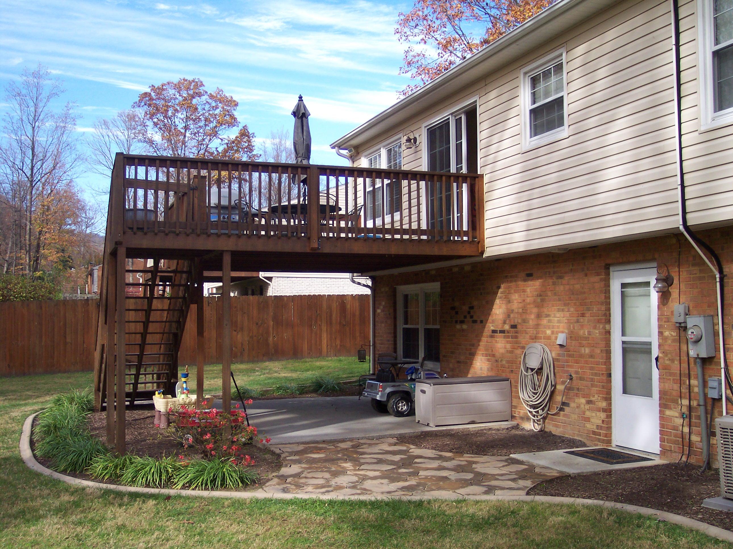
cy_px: 274
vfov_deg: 37.7
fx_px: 804
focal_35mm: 38
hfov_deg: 49.0
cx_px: 366
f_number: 2.8
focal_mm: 8
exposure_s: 1/700
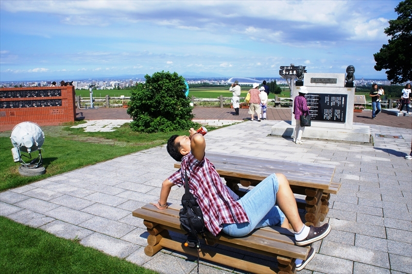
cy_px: 137
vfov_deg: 47.9
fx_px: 309
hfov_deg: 67.4
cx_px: 206
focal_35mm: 27
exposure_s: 1/250
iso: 200
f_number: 13
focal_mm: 18
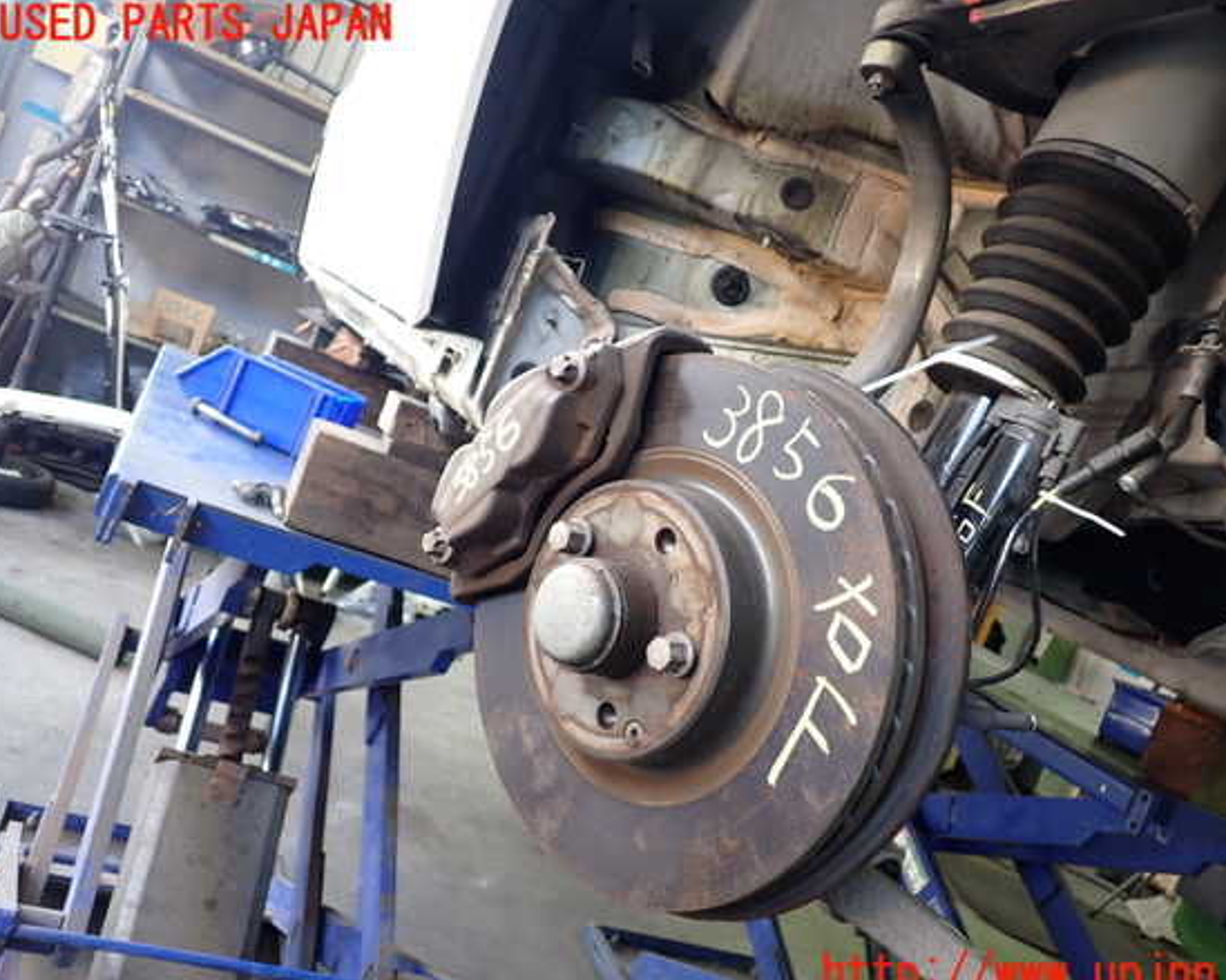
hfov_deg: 55.6
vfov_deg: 45.8
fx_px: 1161
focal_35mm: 32
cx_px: 657
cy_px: 500
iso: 200
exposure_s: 1/40
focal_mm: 5.4
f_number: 2.3
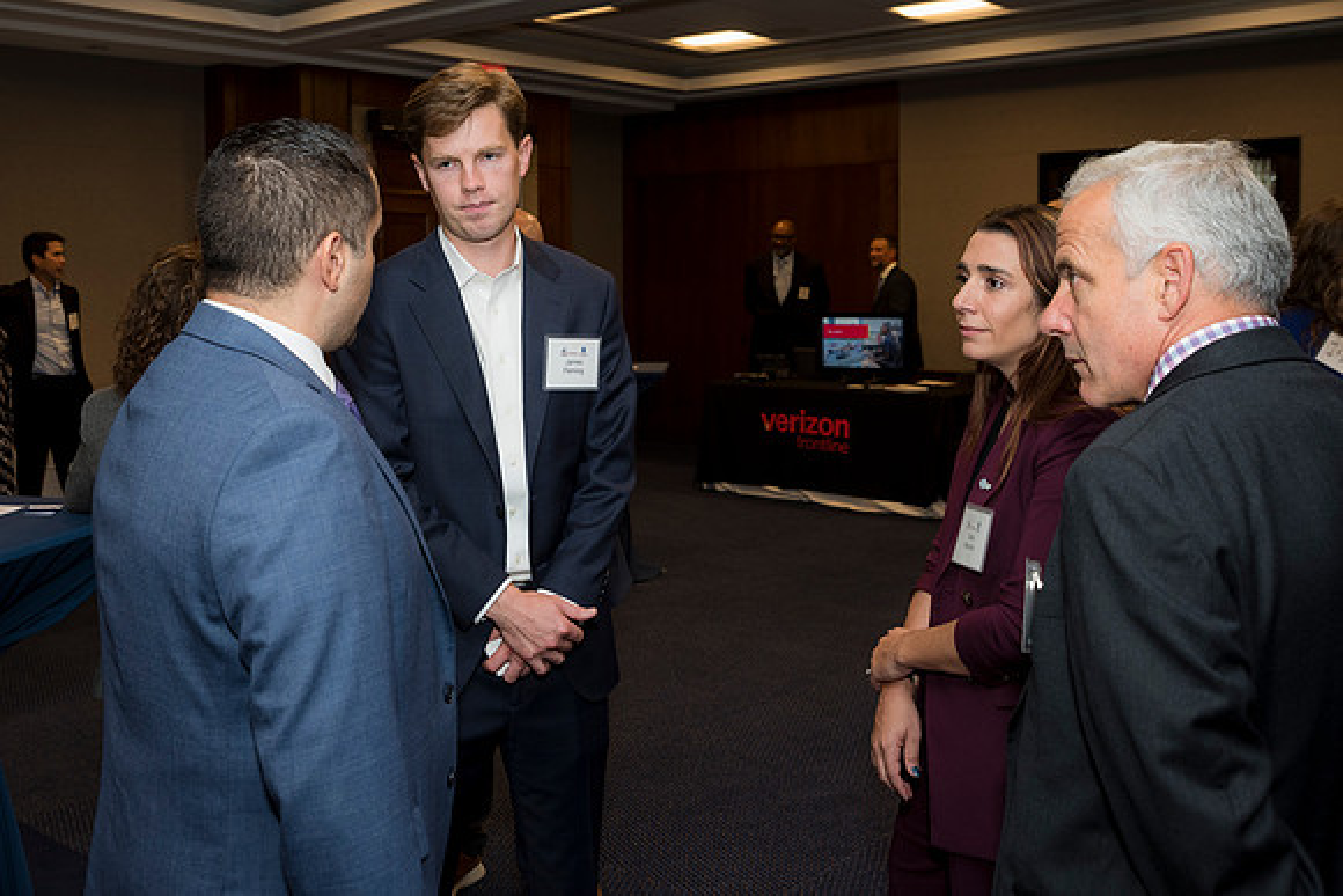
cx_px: 672
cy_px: 448
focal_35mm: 32
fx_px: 1194
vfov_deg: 41.1
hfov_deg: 58.7
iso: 800
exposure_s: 1/125
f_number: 5
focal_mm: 32
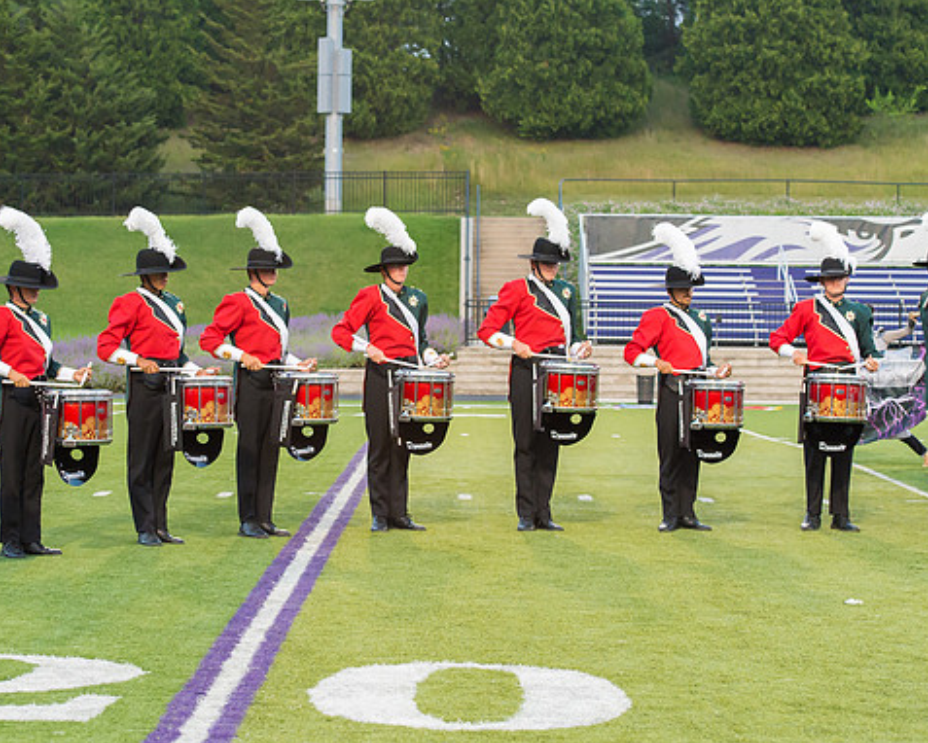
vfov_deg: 14.8
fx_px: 2858
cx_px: 381
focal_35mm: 104
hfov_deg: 18.4
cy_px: 310
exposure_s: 1/640
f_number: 5
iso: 3200
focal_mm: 78
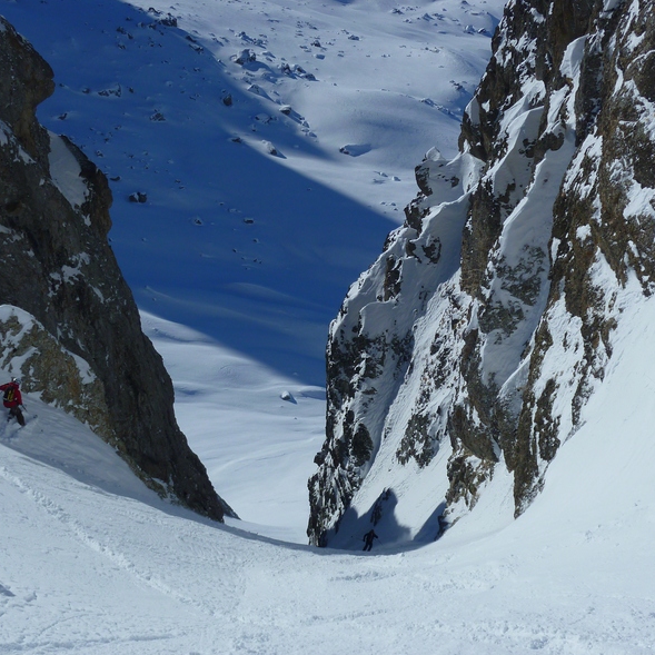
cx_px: 321
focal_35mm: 48
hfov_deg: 35.4
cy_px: 329
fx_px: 1028
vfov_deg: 35.4
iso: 80
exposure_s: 1/250
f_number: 13
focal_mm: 7.2
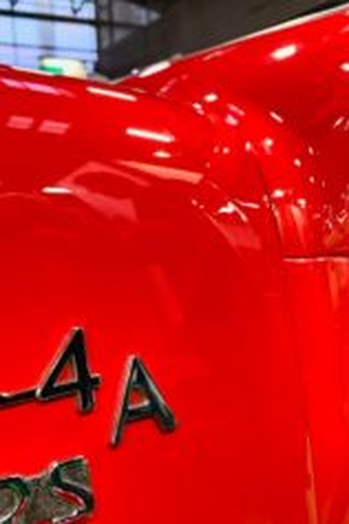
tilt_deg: -6.4
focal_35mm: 41
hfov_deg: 32.6
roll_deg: +3.1
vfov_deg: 47.3
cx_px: 148
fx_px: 596
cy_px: 294
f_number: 1.8
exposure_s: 1/33
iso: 320
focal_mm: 4.25
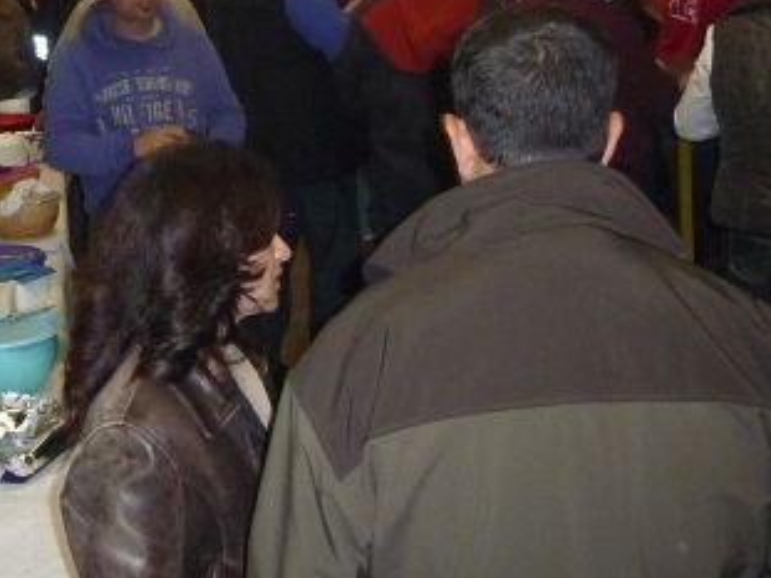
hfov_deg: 26.9
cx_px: 275
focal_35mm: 72
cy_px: -20
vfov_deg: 19.7
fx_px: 1603
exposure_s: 1/30
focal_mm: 4.7
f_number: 3.3
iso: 400
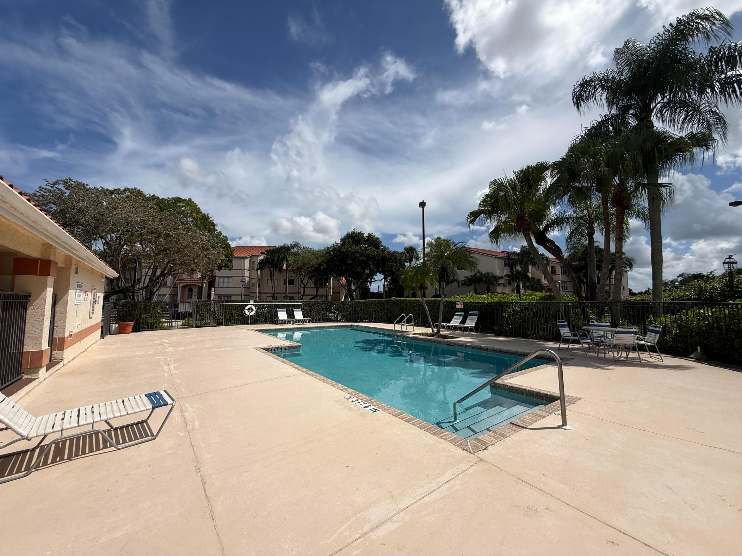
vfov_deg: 85.7
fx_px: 300
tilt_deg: +6.0
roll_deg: +0.2
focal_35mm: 14
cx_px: 371
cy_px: 278
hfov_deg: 102.1
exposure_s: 1/5618
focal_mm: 2.22
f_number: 2.2
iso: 50
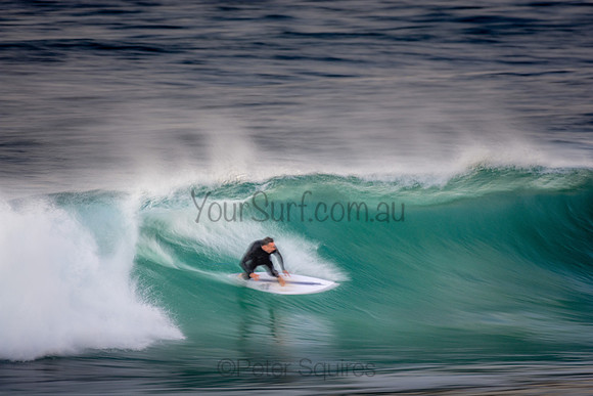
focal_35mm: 750
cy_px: 198
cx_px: 296
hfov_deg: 2.7
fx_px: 12356
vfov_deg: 1.8
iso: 250
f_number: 5.6
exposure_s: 1/15
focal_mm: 500
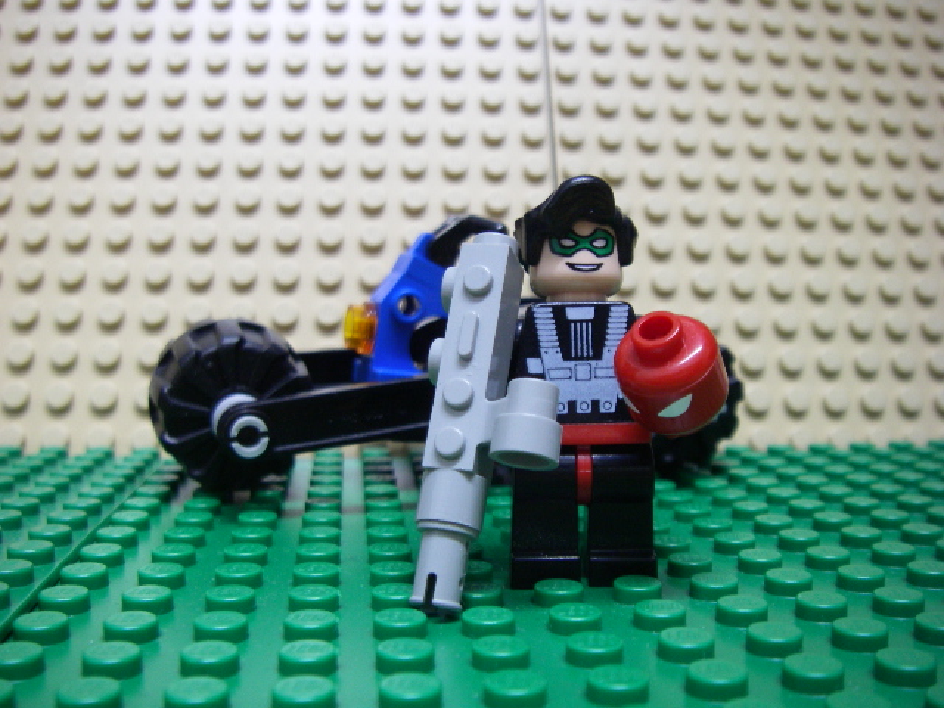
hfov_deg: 49.0
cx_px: 472
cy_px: 354
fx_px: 1036
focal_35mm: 38
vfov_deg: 37.7
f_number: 3.3
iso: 160
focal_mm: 6.3
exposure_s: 1/4
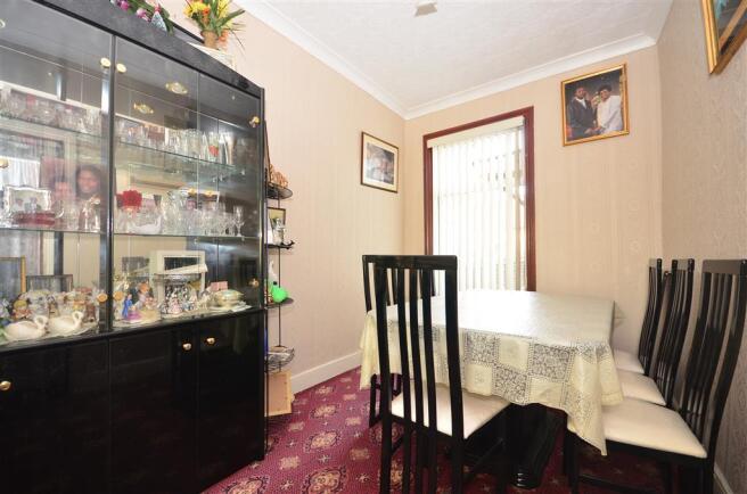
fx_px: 310
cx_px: 374
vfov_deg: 77.0
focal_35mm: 15
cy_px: 247
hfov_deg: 100.5
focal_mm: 10
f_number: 5.6
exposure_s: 1/5
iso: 200
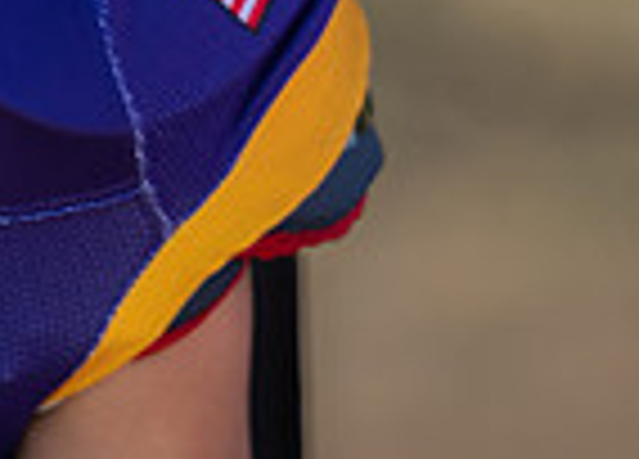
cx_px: -402
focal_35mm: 875
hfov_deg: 2.3
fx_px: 15910
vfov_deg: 1.7
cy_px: -95
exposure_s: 1/640
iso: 100
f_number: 2.8
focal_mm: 194
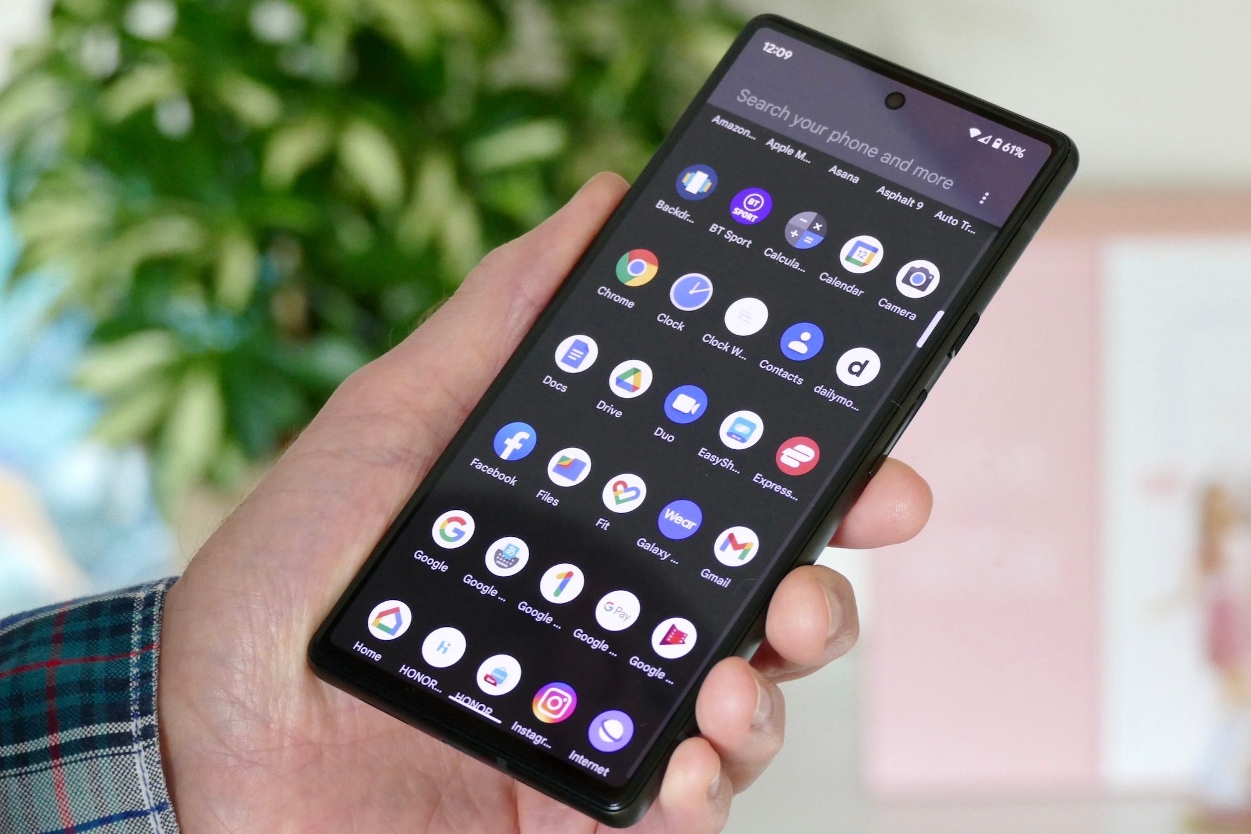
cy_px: 417
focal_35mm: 149
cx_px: 626
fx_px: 5177
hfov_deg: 13.8
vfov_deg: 9.2
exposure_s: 1/25
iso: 1600
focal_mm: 54.2
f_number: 4.5
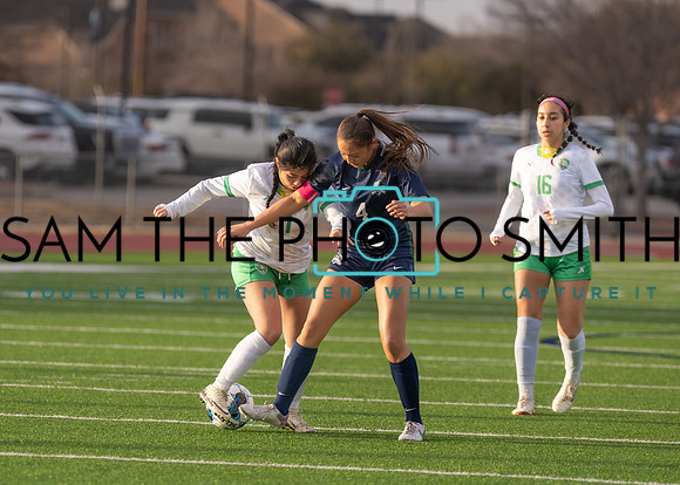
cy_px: 283
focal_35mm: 412
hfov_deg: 4.9
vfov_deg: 3.5
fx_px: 7955
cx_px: 323
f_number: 4
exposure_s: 1/1250
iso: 250
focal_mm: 280
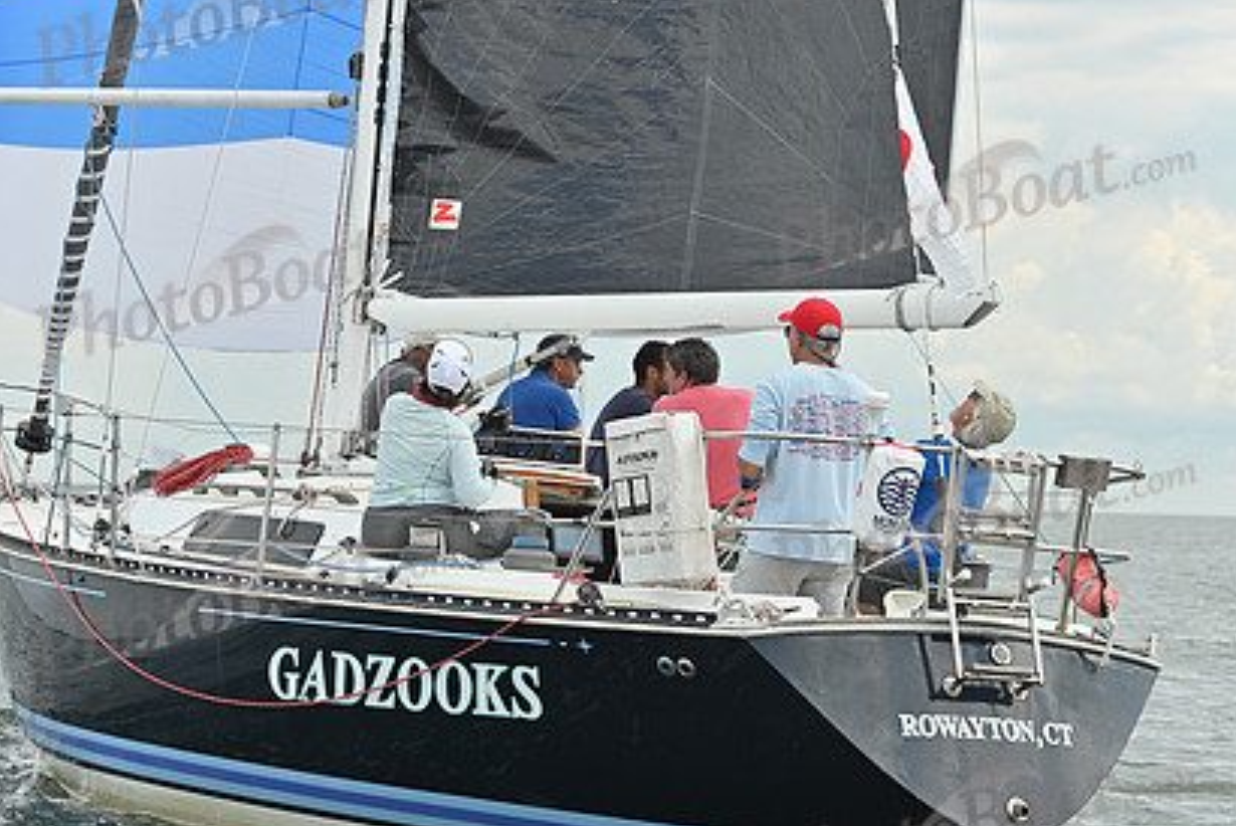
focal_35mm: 99
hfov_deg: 20.6
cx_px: 618
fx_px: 3401
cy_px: 402
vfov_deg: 13.8
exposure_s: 1/3200
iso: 320
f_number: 4.5
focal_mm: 70
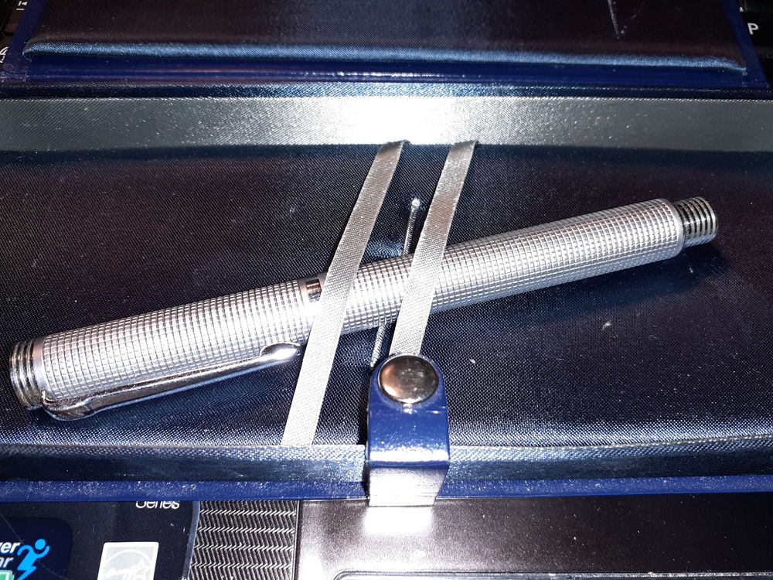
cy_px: 290
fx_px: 603
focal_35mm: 27
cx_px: 386
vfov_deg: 51.4
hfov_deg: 65.3
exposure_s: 1/100
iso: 64
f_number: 1.9
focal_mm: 3.6
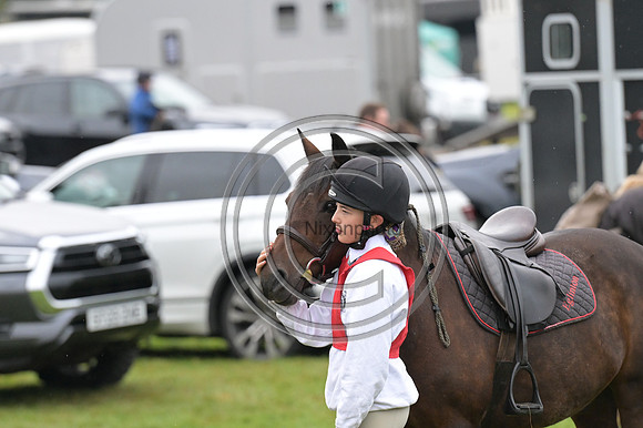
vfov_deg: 4.6
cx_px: 322
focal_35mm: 300
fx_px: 5355
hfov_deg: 6.9
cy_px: 214
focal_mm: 200
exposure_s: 1/1250
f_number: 4
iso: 3200
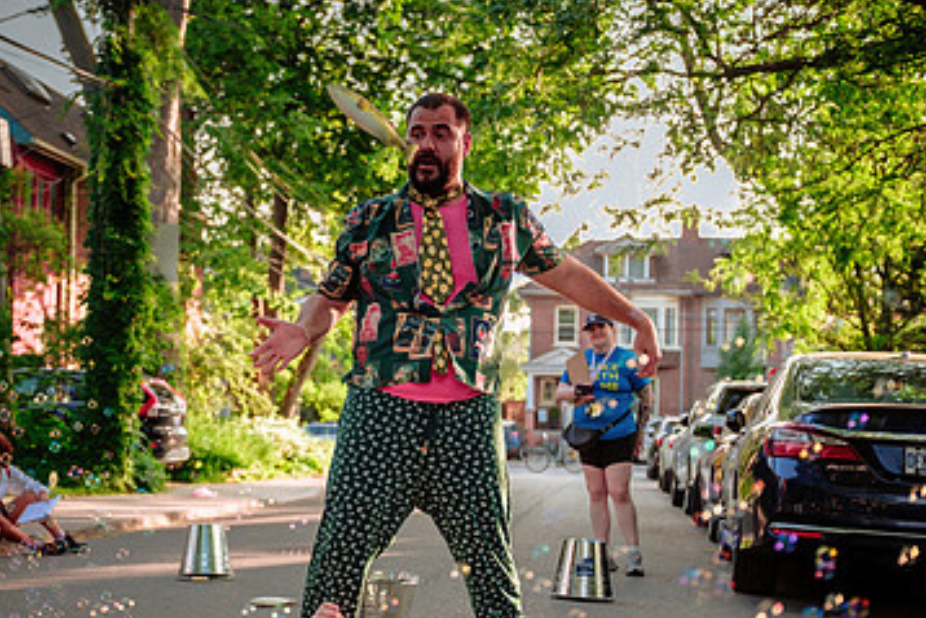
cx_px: 253
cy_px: 374
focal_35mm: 60
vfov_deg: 22.6
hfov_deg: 32.9
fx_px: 1544
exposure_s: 1/1000
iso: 500
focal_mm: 24.4
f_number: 1.8
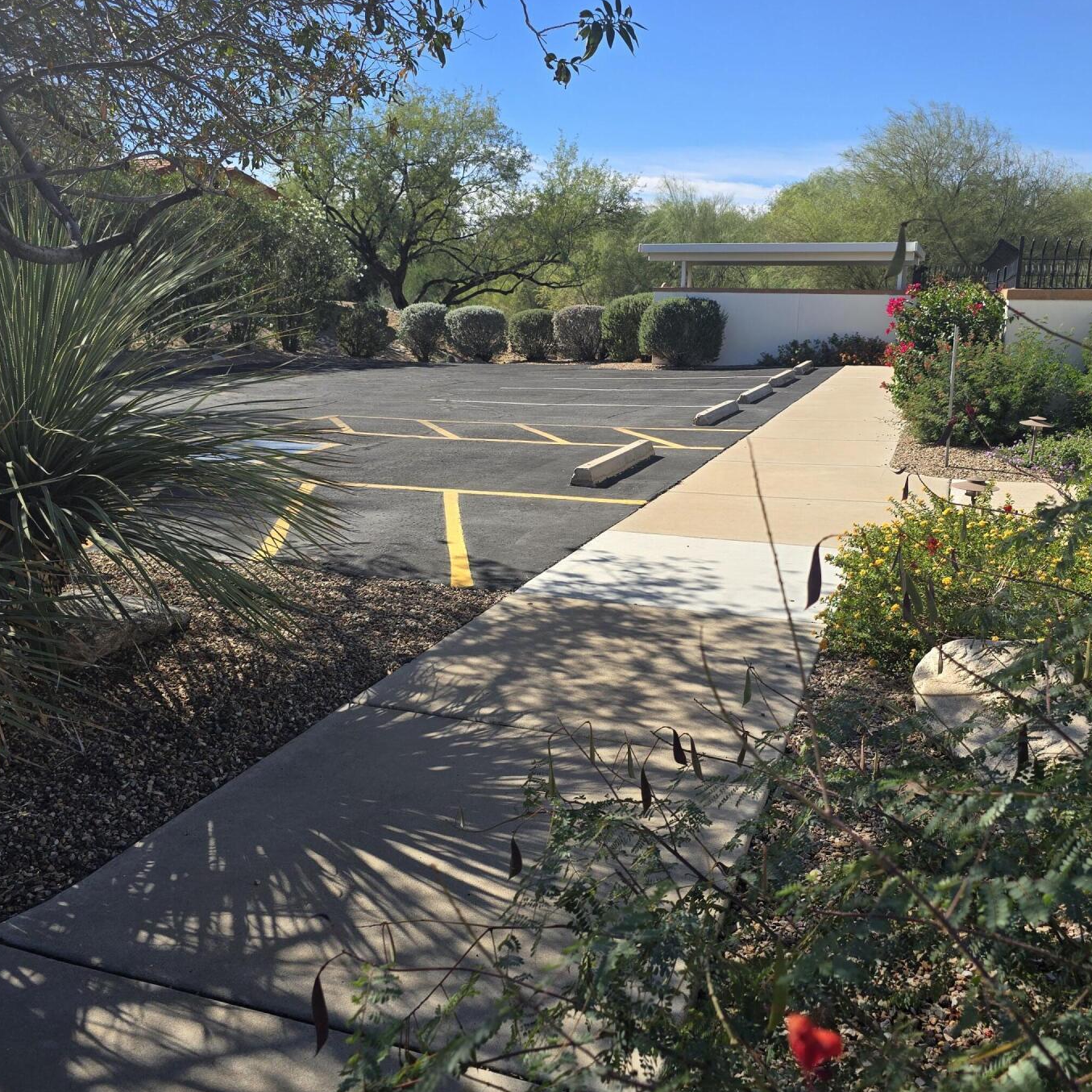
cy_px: 513
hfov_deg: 54.0
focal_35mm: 30
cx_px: 584
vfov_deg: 54.0
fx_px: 1071
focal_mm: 6.3
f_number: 1.7
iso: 12
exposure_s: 1/593
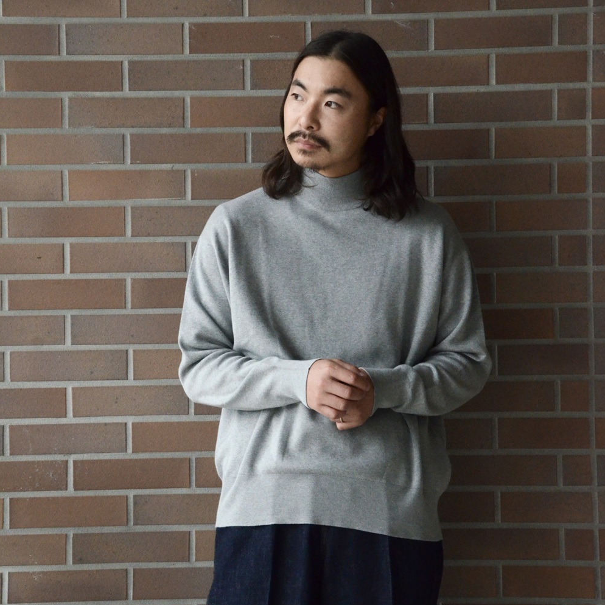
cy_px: 274
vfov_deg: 15.6
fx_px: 2215
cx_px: 302
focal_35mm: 112
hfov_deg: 15.6
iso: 2500
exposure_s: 1/50
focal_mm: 58
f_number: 8
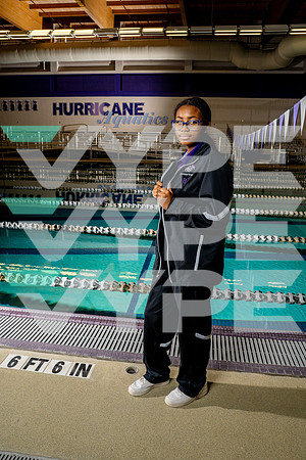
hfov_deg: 46.4
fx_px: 357
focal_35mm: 28
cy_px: 230
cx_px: 153
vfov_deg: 65.5
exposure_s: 1/250
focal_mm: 28
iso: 400
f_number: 8
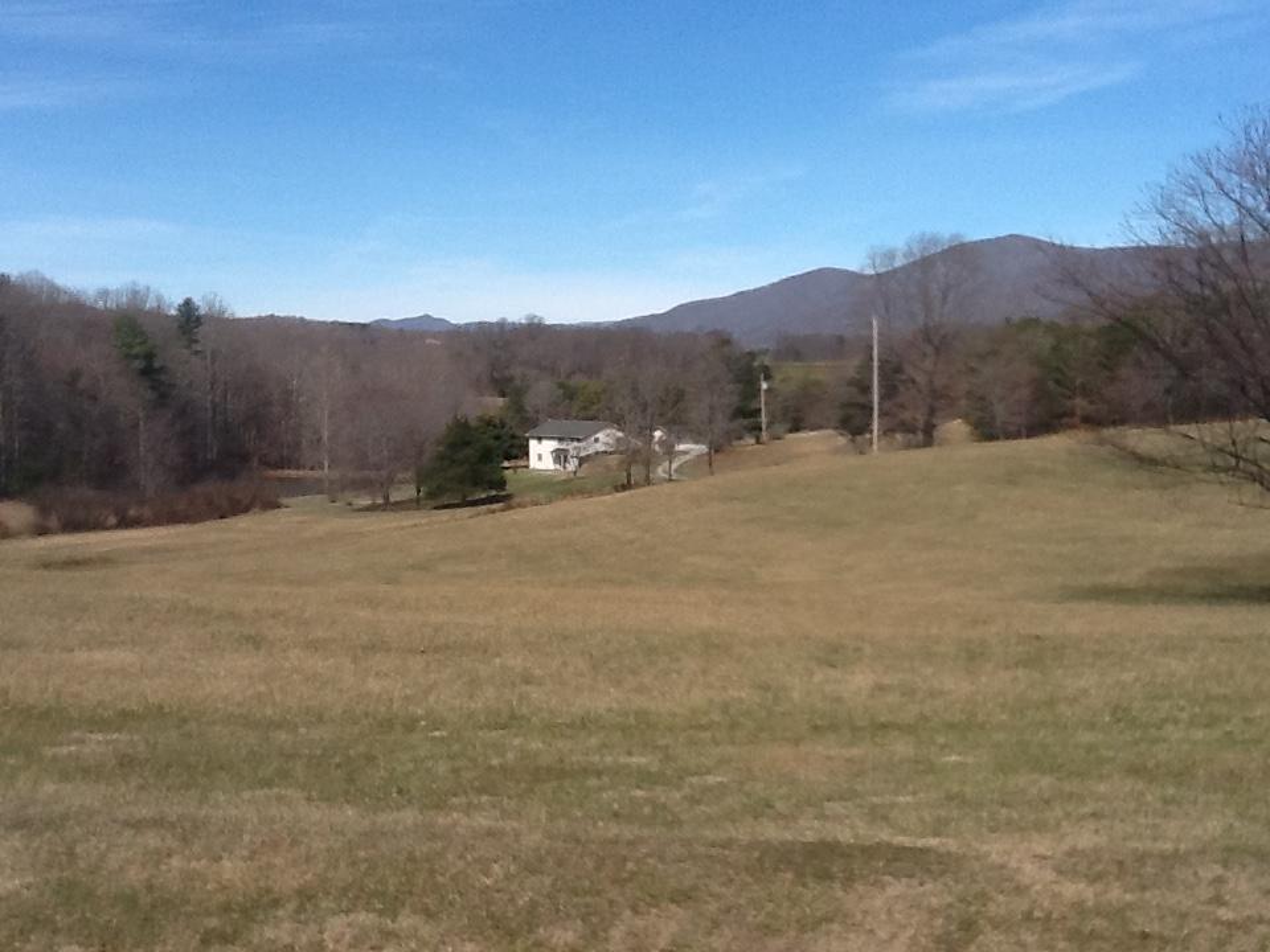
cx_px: 635
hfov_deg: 42.9
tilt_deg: -6.6
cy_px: 476
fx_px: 1614
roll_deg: +1.3
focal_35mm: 44
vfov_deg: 32.9
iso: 40
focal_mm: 2.03
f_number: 2.4
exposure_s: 1/1575
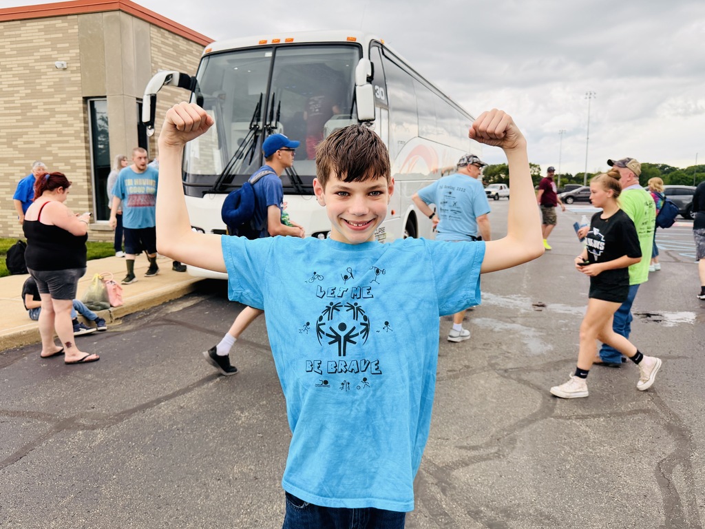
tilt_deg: -9.0
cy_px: 264
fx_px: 489
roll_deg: +0.2
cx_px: 352
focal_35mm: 24
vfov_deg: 56.8
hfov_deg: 71.6
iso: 100
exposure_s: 1/593
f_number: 1.78
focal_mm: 6.76
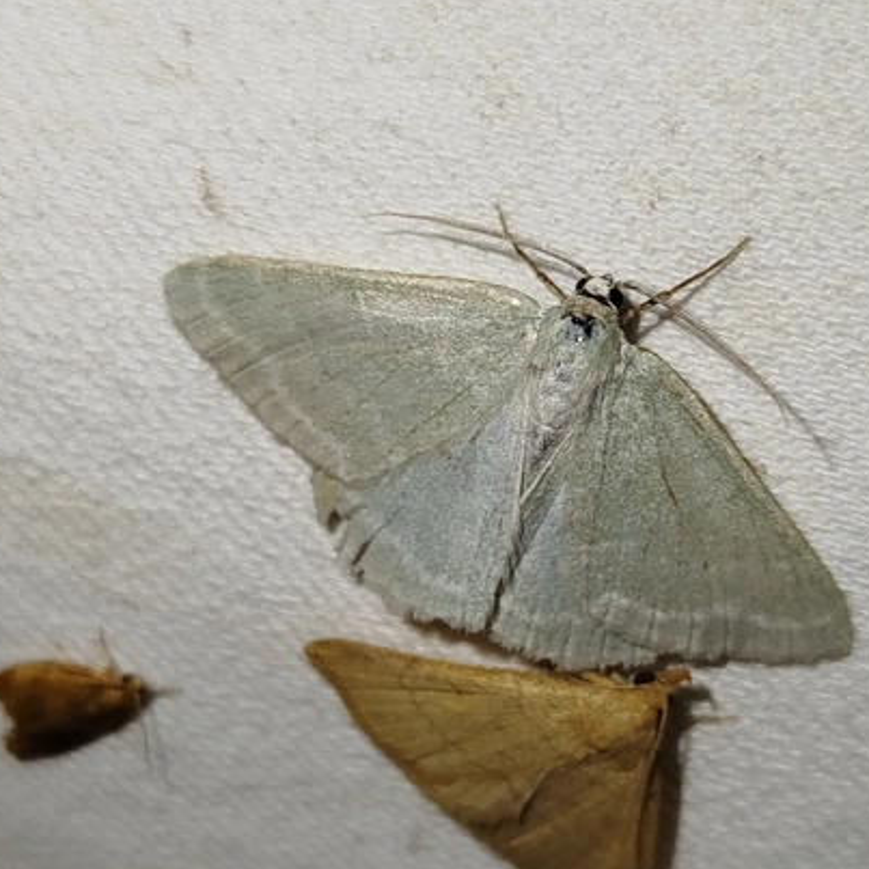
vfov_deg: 21.7
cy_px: 440
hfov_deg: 21.6
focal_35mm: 80
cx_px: 520
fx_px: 2272
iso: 64
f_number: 1.7
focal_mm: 5.31
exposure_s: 1/50
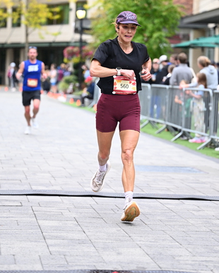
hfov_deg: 12.5
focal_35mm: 124
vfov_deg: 15.5
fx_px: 1004
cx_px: 113
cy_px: 119
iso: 1250
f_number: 2.8
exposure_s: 1/1600
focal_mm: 93
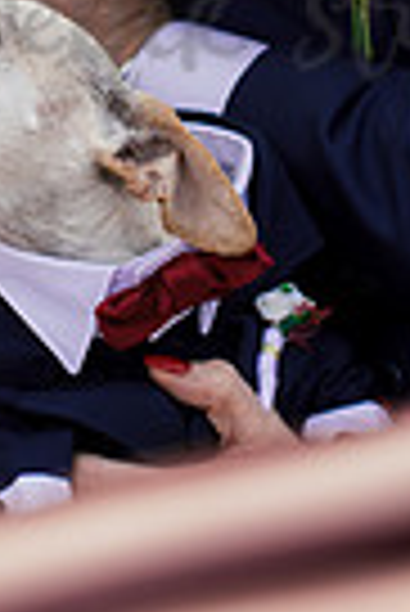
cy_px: 4
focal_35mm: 165
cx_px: 27
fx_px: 2811
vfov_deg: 12.3
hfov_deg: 8.3
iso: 125
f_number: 2.5
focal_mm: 50
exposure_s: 1/400
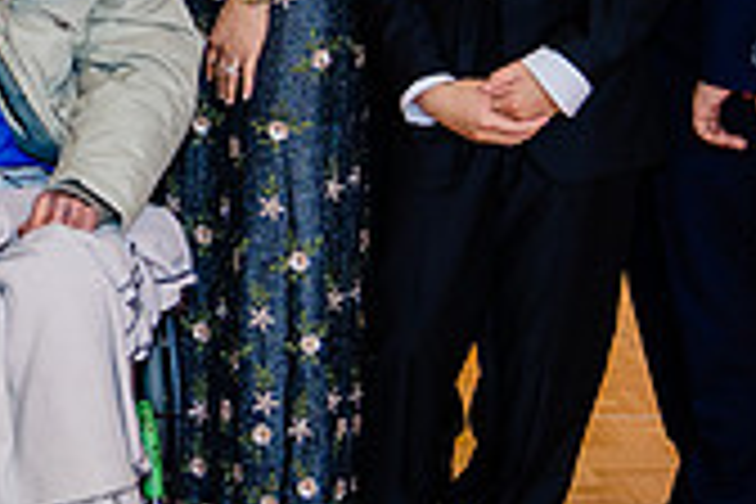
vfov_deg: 12.0
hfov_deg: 17.3
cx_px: -177
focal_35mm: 112
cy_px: -84
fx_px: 2352
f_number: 4
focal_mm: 28
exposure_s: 1/160
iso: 1000
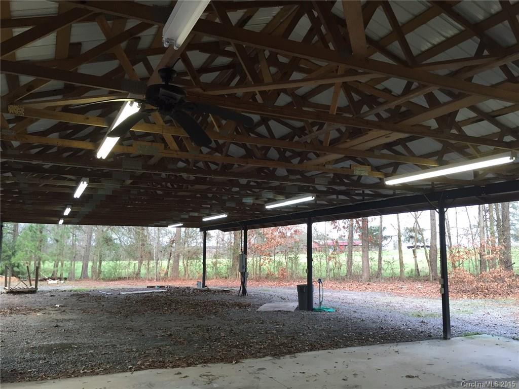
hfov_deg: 61.7
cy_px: 194
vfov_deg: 48.2
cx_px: 260
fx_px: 435
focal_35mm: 29
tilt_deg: +6.8
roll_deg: -1.3
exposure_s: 1/30
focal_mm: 4.15
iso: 32
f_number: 2.2
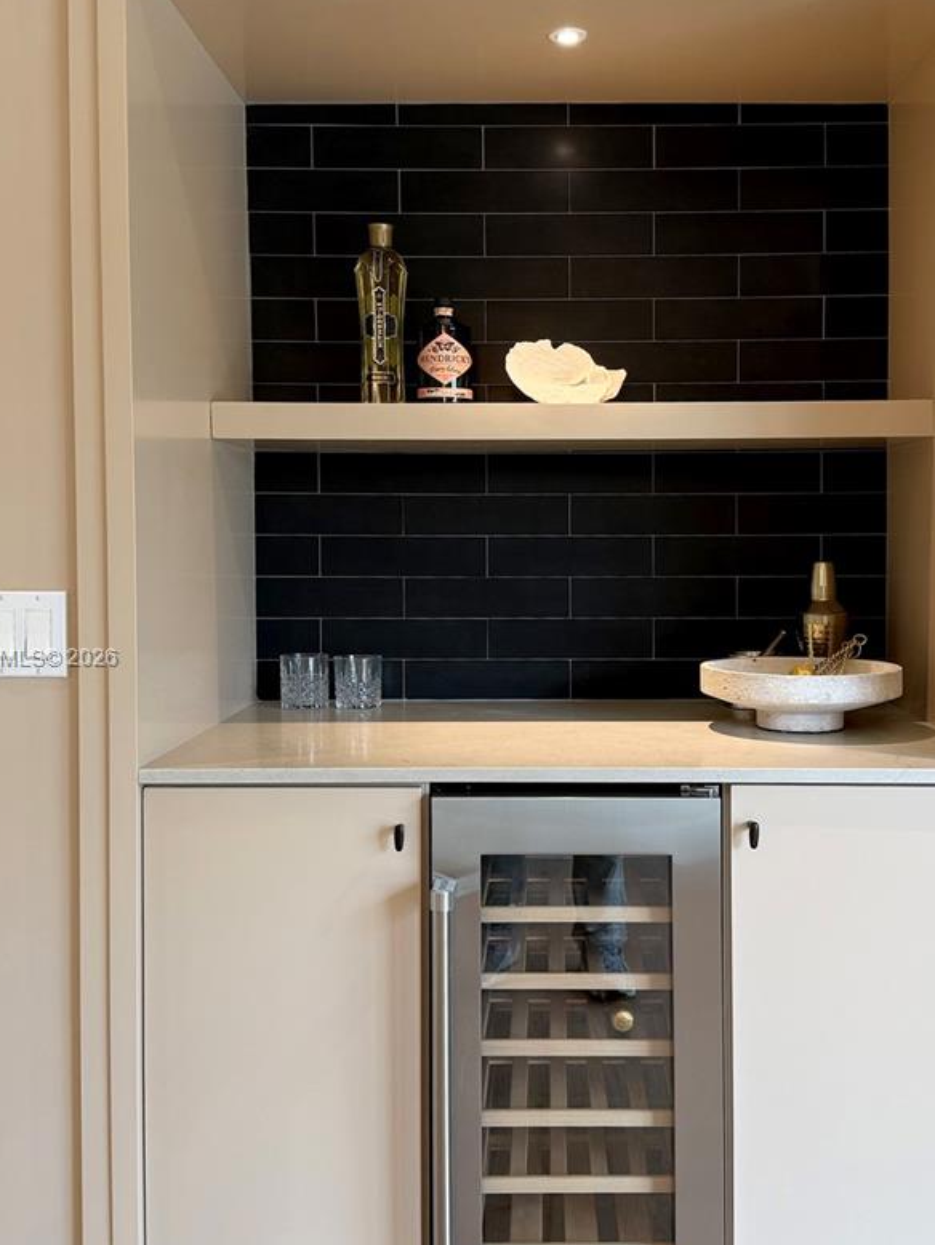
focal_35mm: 37
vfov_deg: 50.1
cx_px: 541
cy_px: 659
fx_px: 1332
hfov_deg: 38.6
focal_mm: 6.76
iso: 160
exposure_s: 1/120
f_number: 1.78
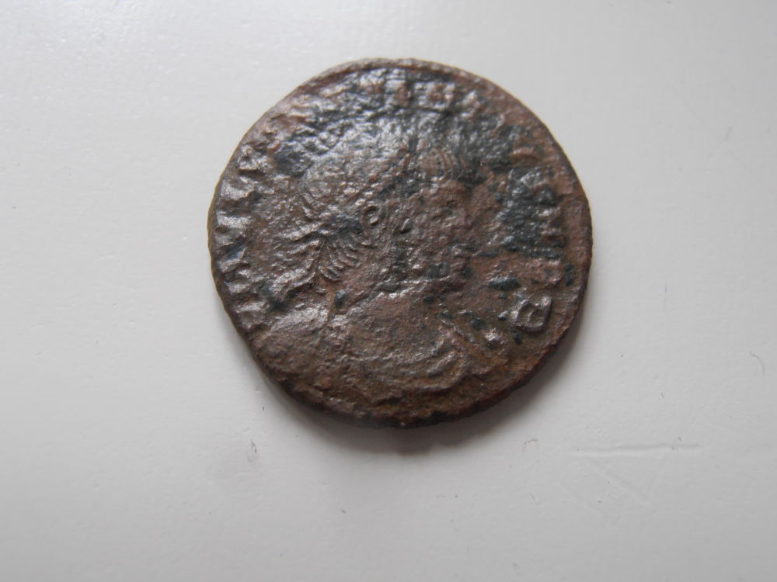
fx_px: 831
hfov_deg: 50.1
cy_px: 291
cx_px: 388
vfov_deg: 38.7
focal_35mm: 37
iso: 125
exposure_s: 1/40
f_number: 3.9
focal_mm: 6.61
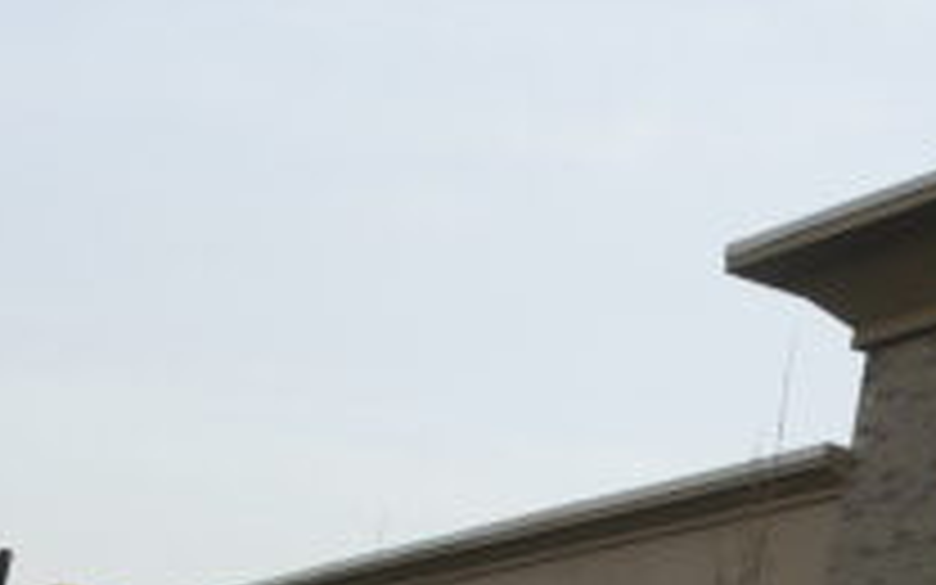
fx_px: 2883
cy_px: 747
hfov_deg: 15.6
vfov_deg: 11.3
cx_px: 1714
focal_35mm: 113
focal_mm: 20
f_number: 4
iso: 100
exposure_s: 1/125
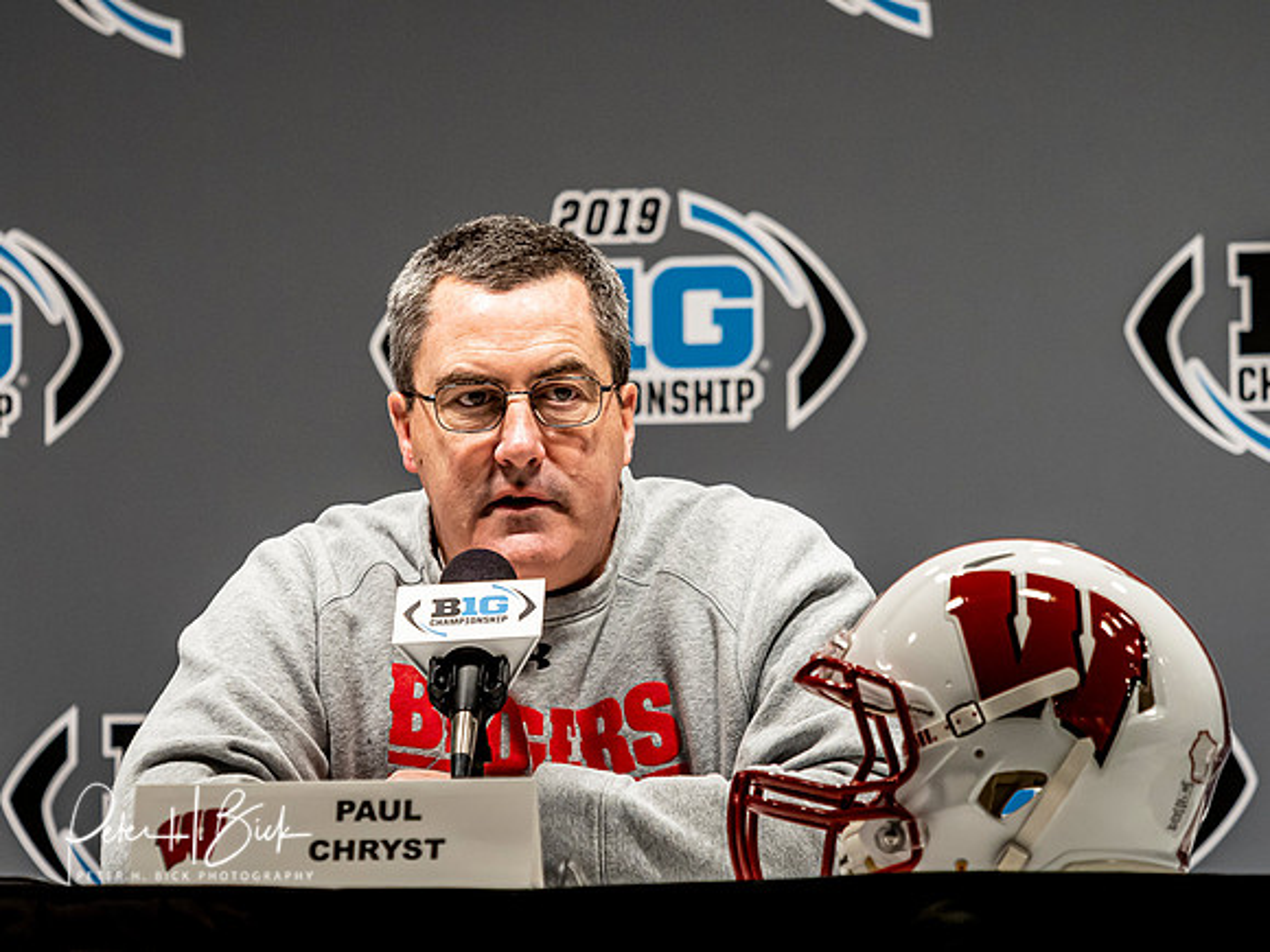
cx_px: 554
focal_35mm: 298
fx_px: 10916
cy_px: 427
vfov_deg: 5.0
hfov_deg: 6.7
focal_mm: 115
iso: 1000
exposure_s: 1/200
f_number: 2.8
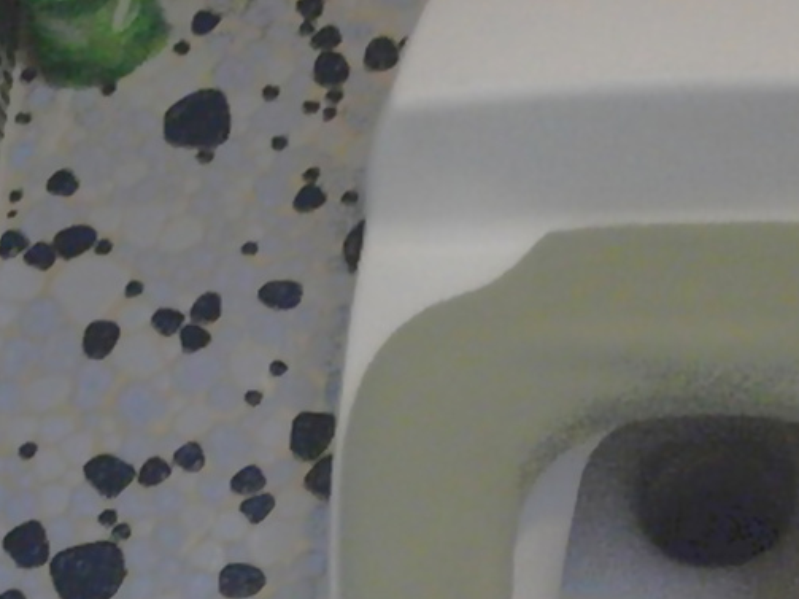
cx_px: 690
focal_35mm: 91
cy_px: 426
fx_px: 2100
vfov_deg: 16.2
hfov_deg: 21.2
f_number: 3.2
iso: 800
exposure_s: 1/15
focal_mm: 7.1
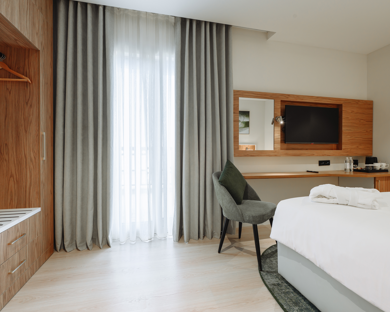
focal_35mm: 16
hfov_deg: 93.1
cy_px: 157
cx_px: 194
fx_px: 185
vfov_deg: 80.4
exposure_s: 1/4
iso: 160
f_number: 8
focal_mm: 14
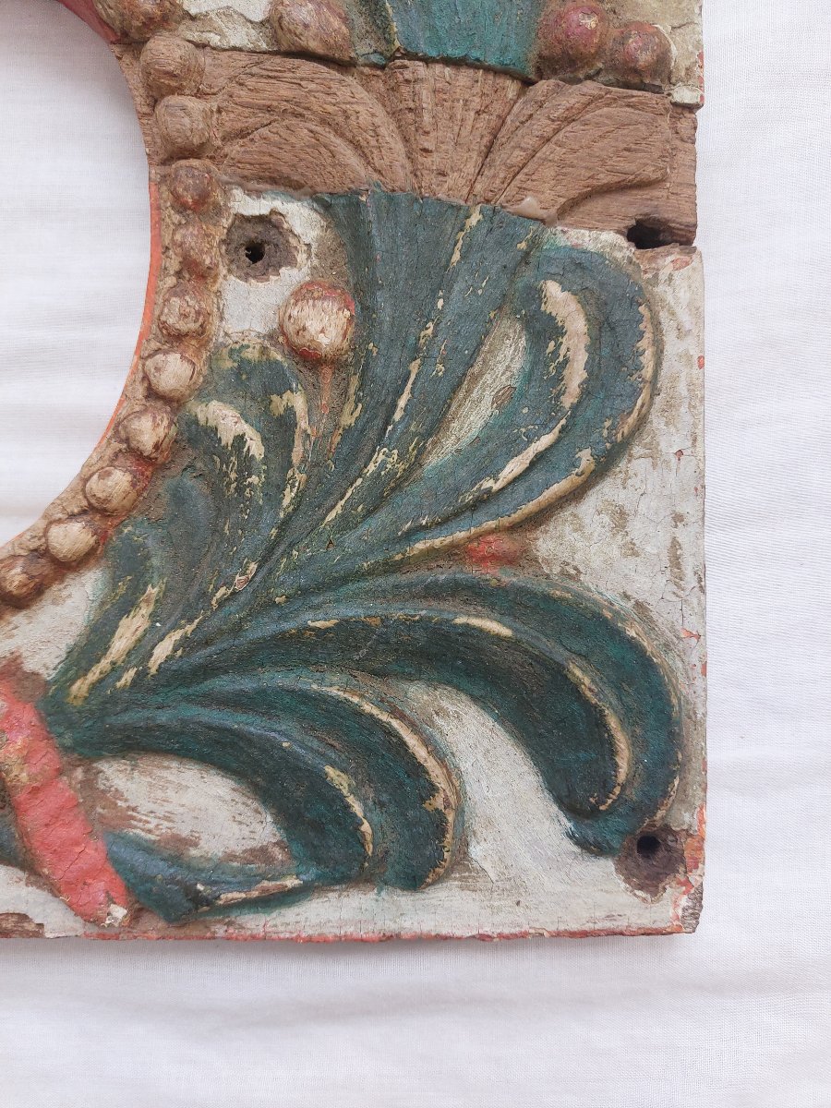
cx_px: 416
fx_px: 800
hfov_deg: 54.9
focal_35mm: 25
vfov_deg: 69.4
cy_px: 554
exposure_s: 1/100
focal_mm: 5.23
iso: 160
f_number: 1.8
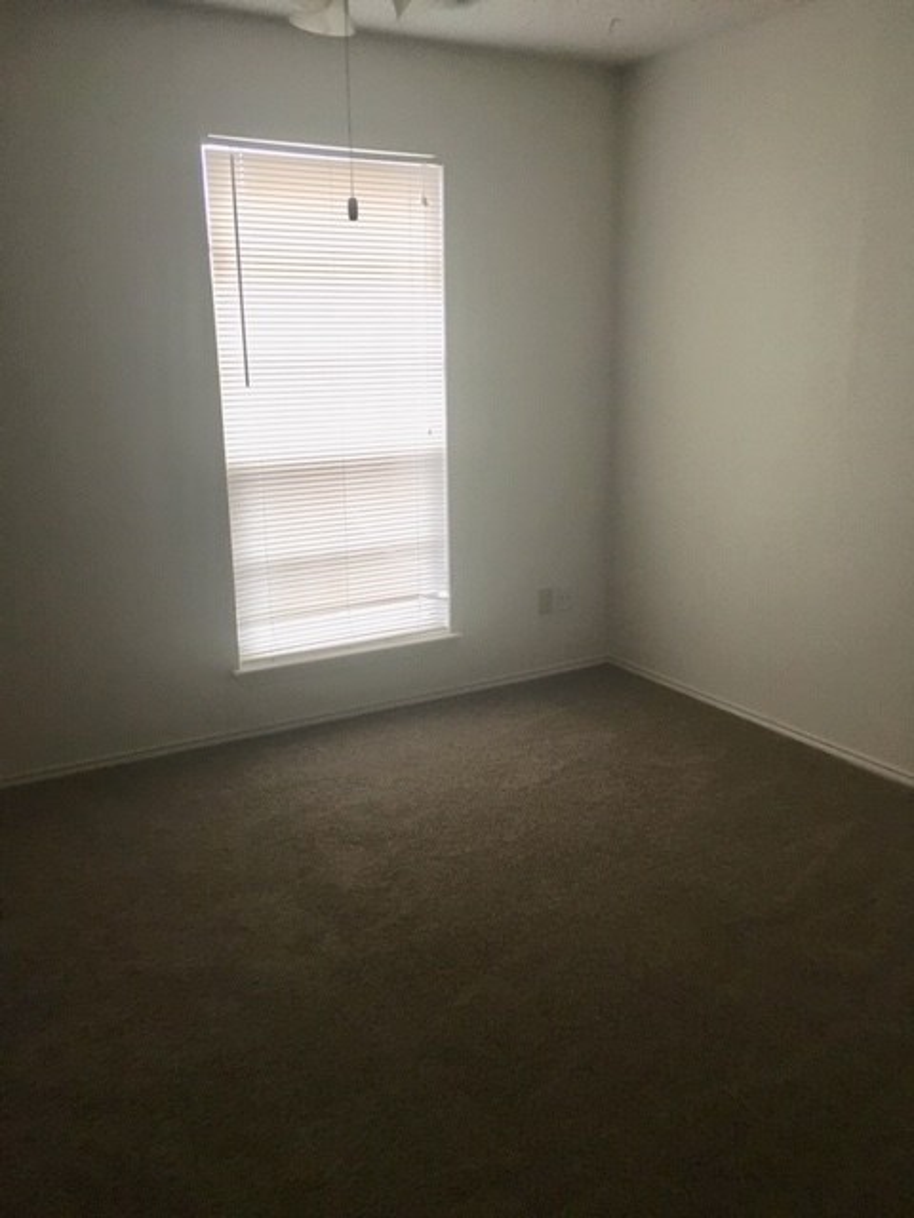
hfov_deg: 48.2
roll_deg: +0.3
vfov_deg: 61.7
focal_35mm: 29
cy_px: 609
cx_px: 457
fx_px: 1021
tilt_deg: -14.4
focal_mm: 4.15
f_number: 2.2
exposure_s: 1/30
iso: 160
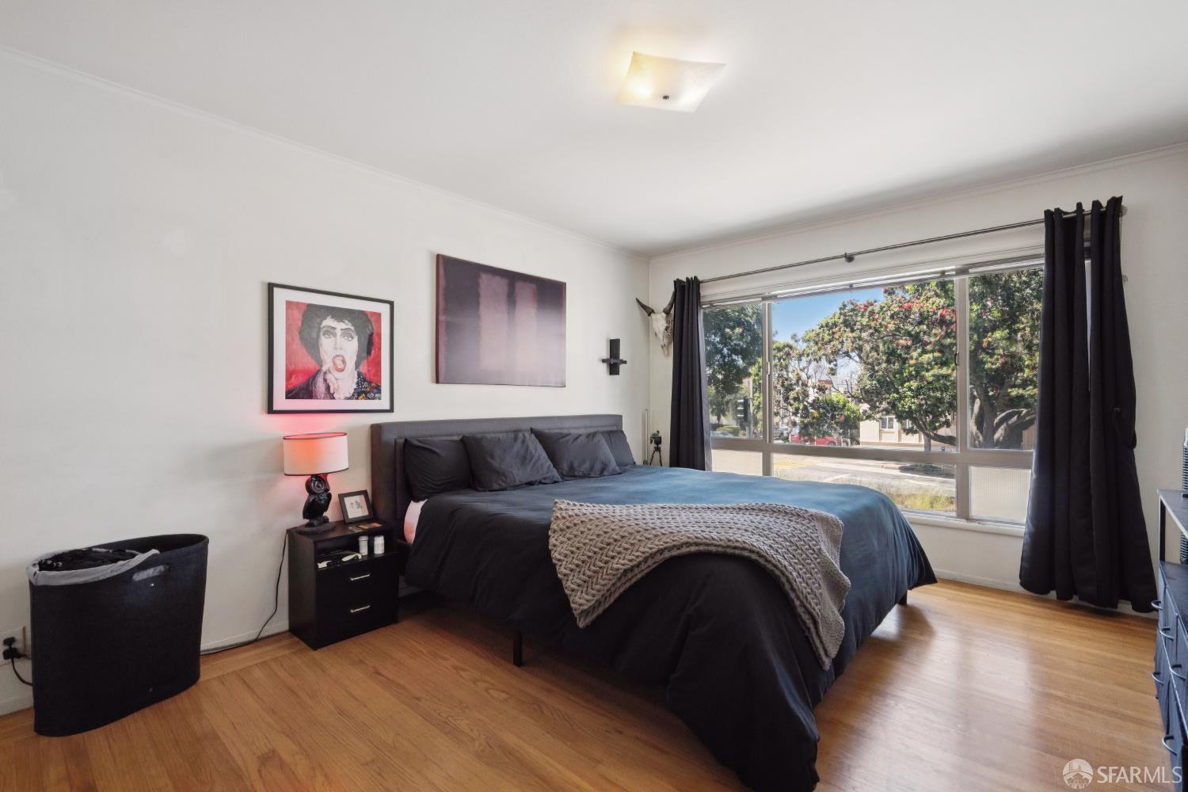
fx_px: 528
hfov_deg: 96.7
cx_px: 594
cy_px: 396
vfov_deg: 73.7
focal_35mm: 16
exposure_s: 1/200
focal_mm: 16
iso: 400
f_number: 8
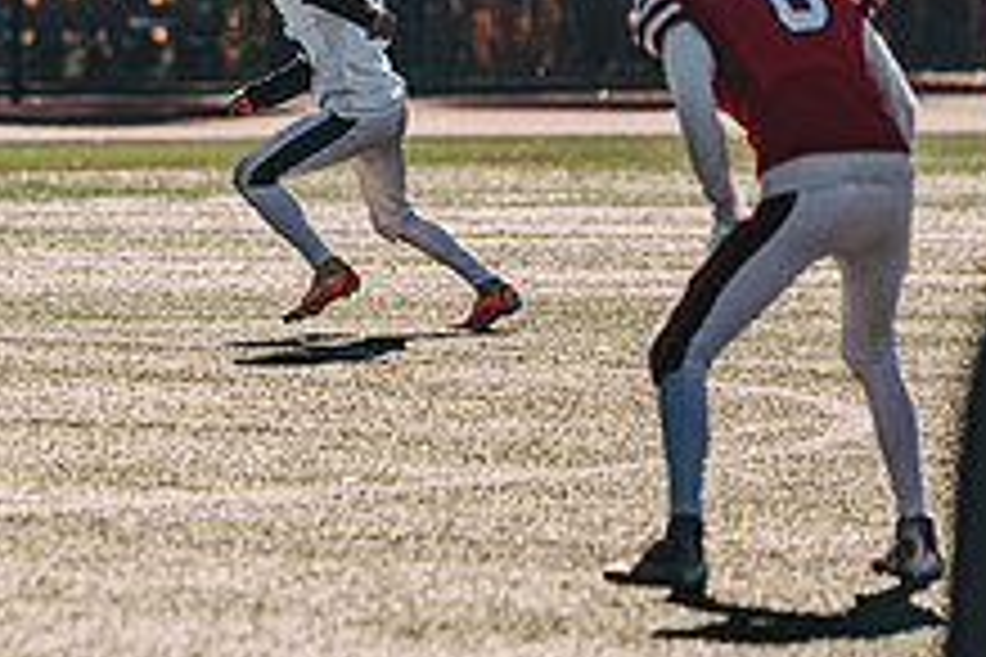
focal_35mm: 530
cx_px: -90
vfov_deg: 2.6
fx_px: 14515
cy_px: 52
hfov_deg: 3.9
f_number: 3.2
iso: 250
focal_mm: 200
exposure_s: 1/3200
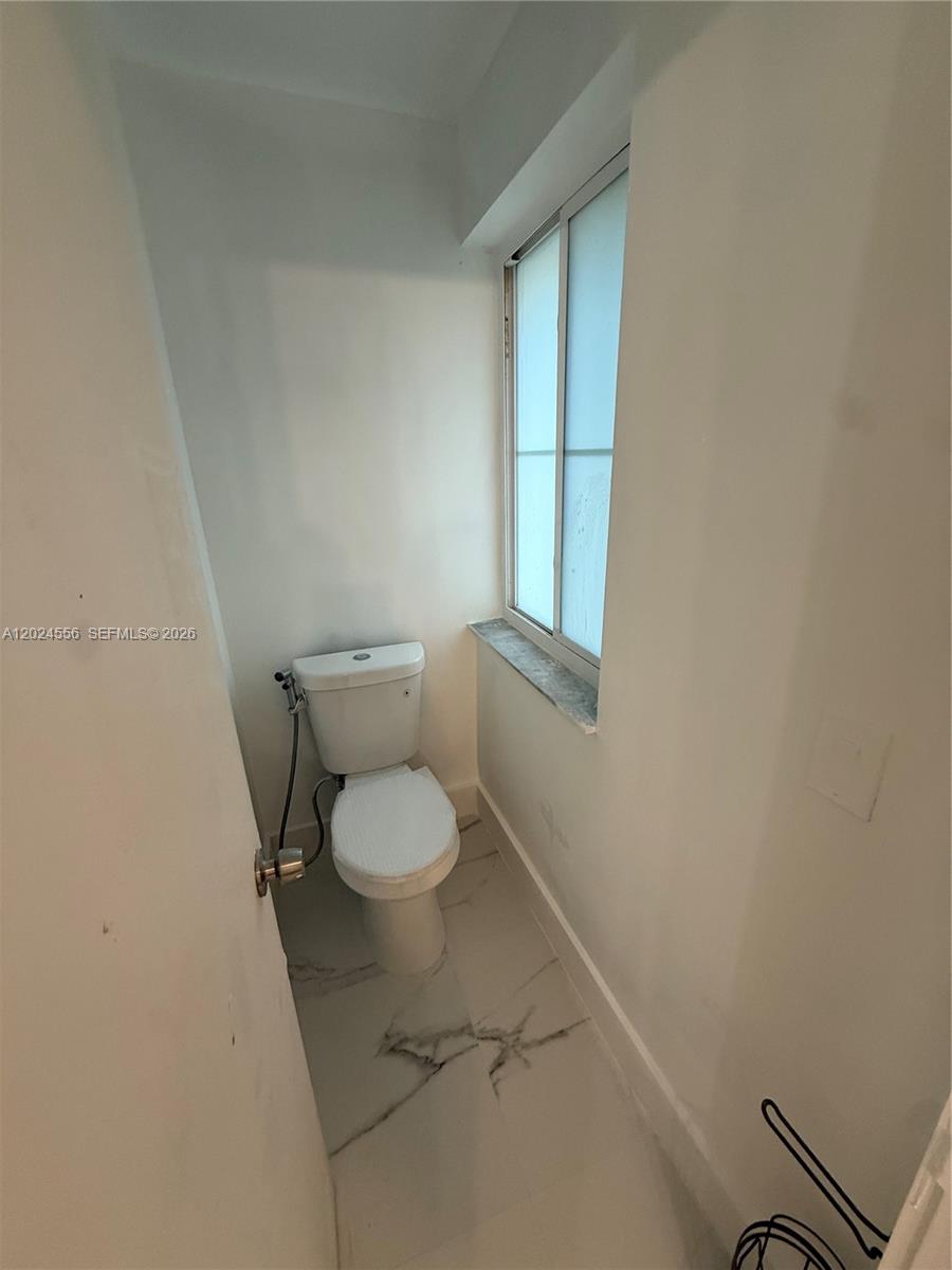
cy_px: 635
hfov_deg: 85.7
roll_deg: +1.9
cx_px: 476
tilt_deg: -18.0
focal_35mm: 14
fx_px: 513
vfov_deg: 102.1
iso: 160
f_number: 2.2
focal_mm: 2.22
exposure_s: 1/120
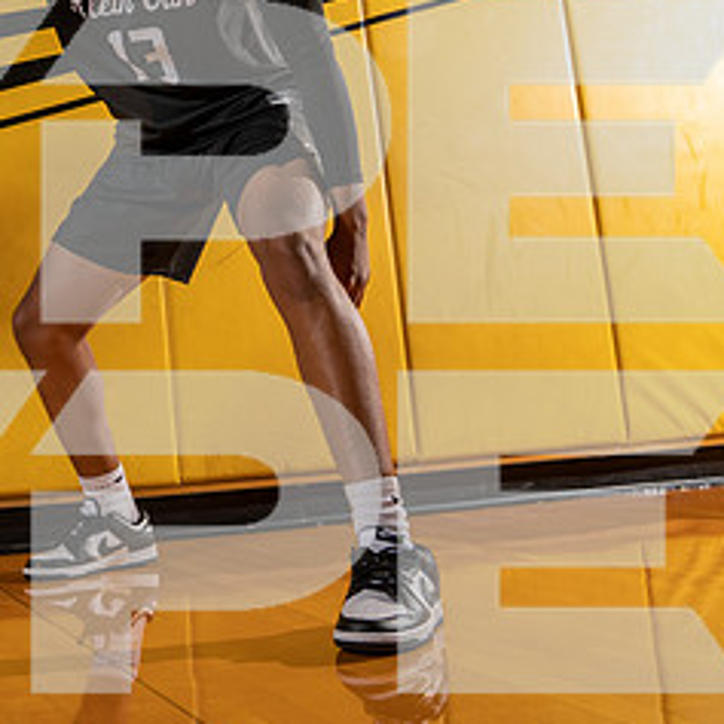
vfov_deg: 33.2
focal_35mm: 50
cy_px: 163
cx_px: -18
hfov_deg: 31.2
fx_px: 1183
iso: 320
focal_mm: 24
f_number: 6.3
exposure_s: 1/200
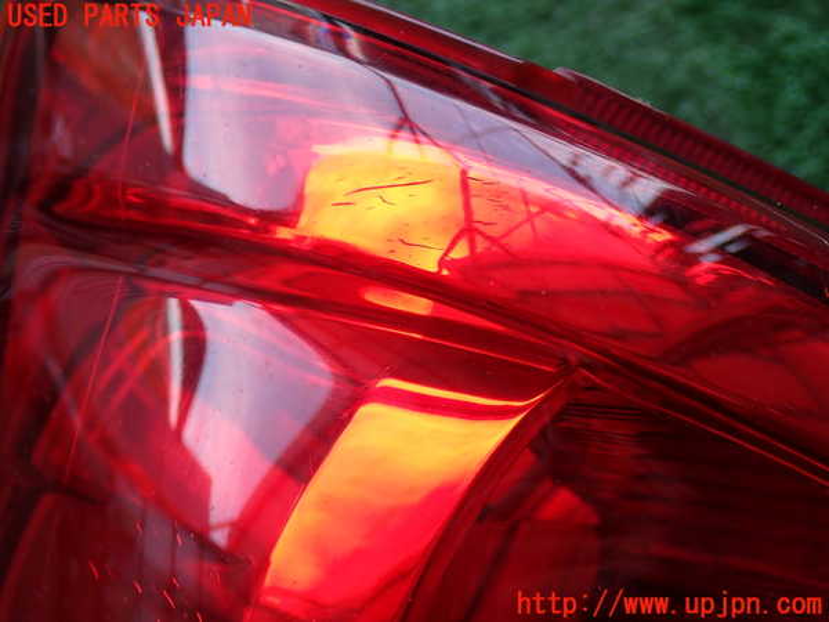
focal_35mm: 54
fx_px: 1293
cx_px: 414
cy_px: 311
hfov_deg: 35.5
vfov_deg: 27.0
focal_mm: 9.65
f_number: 3.3
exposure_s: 1/100
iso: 100
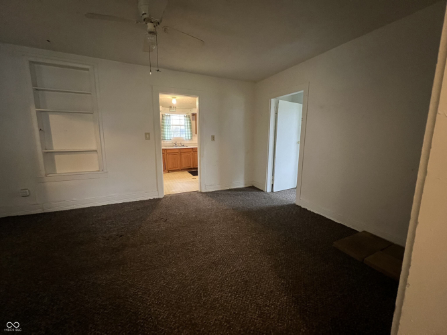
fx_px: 168
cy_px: 168
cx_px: 224
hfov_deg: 106.2
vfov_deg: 89.9
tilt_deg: -9.6
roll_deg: +0.3
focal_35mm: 13
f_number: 1.8
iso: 800
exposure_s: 1/60
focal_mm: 1.57
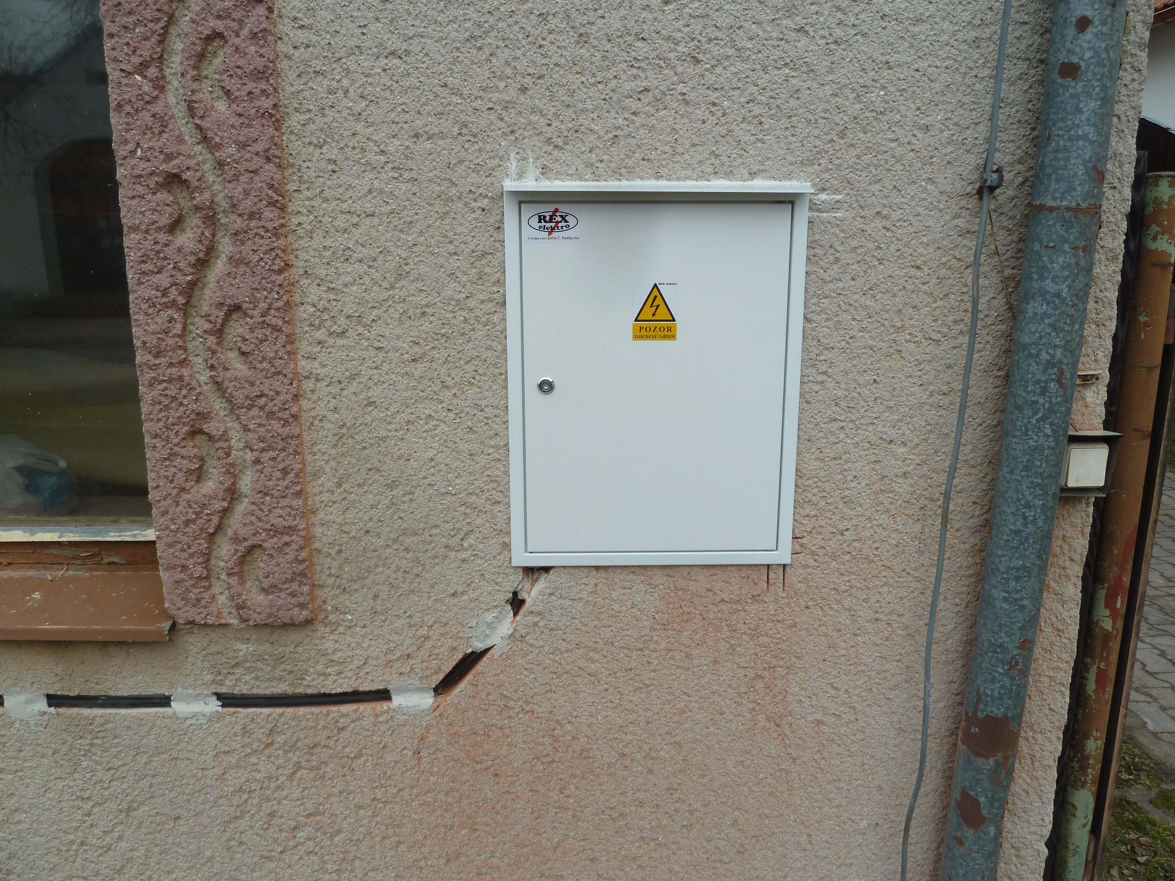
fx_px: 849
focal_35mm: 25
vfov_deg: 54.9
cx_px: 588
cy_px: 440
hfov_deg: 69.4
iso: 80
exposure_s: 1/160
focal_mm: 4.1
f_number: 4
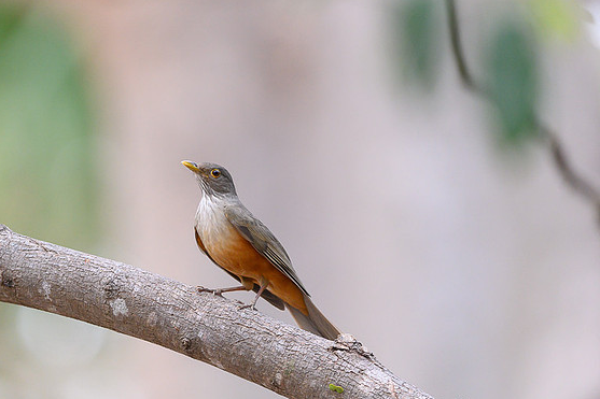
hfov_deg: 3.3
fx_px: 10330
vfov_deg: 2.2
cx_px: 241
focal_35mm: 620
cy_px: 166
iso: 3200
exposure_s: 1/250
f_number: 4
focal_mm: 500
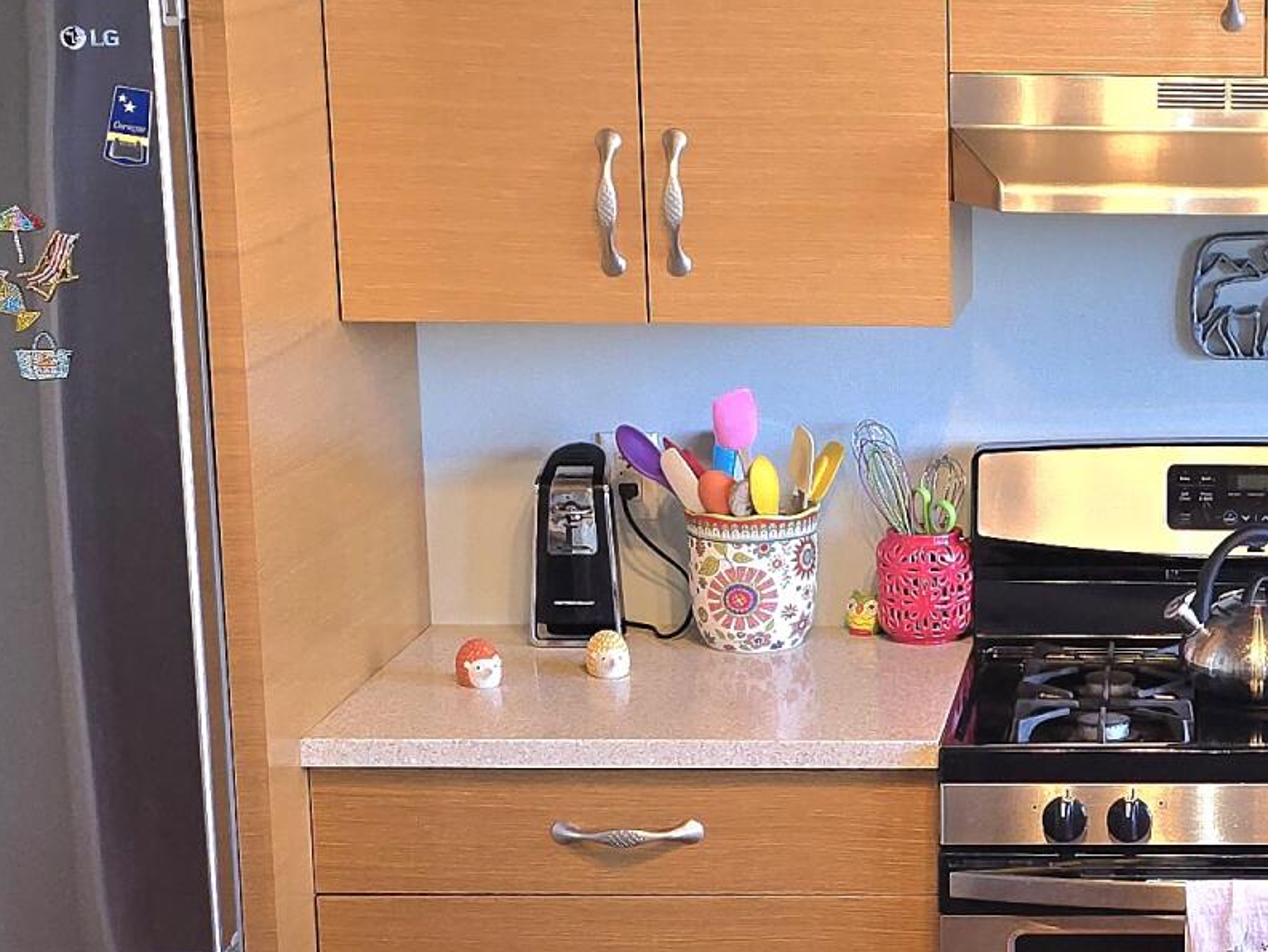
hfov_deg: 21.7
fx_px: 3187
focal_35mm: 87
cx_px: 1266
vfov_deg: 16.9
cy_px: 658
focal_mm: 6.3
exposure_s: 1/60.2
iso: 80
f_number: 1.7
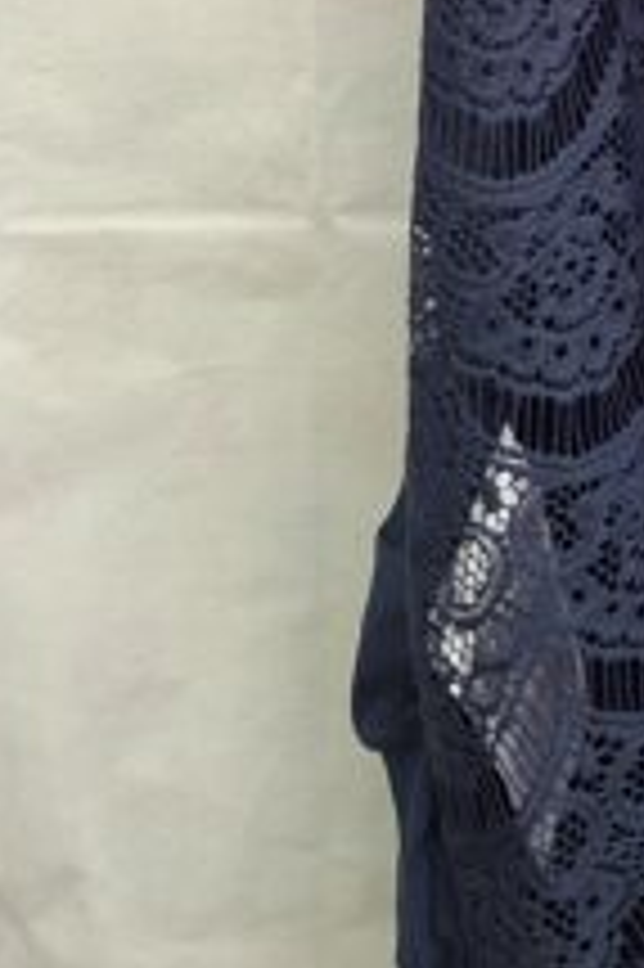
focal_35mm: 89
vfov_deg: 19.9
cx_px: 1018
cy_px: -468
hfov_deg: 14.2
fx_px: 2392
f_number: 1.8
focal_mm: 5.54
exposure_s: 1/50
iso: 320
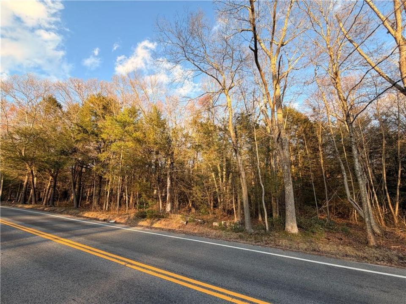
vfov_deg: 85.7
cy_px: 152
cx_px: 203
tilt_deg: +15.3
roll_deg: +0.4
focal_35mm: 14
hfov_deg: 102.1
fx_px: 164
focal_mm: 2.22
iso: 40
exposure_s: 1/245
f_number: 2.2
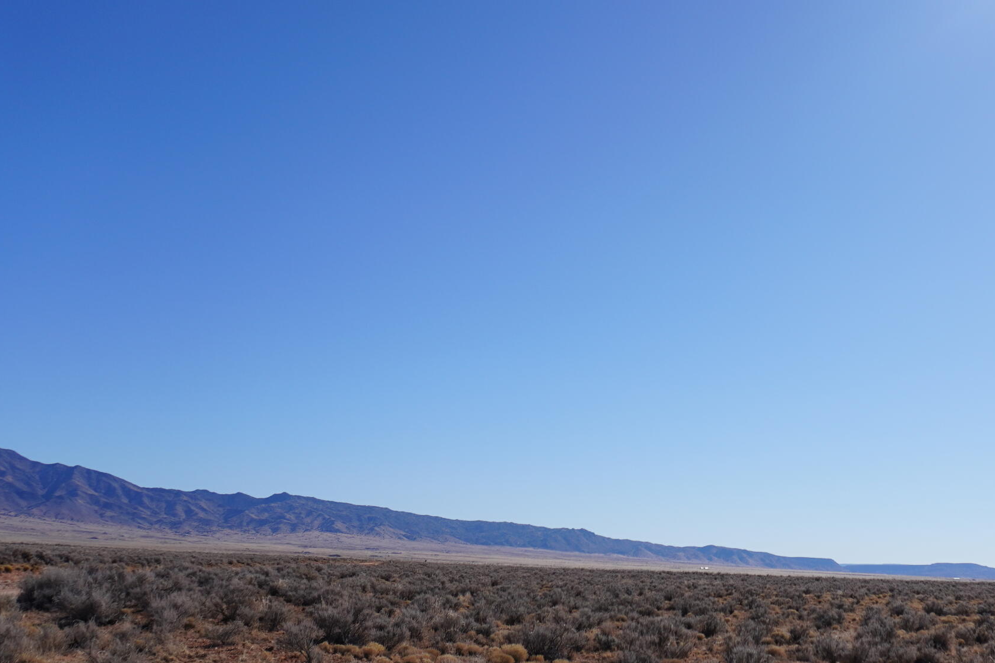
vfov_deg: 31.1
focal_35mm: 43
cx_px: 810
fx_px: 1188
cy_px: 413
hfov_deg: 43.1
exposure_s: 1/1600
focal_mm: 16
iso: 100
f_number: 5
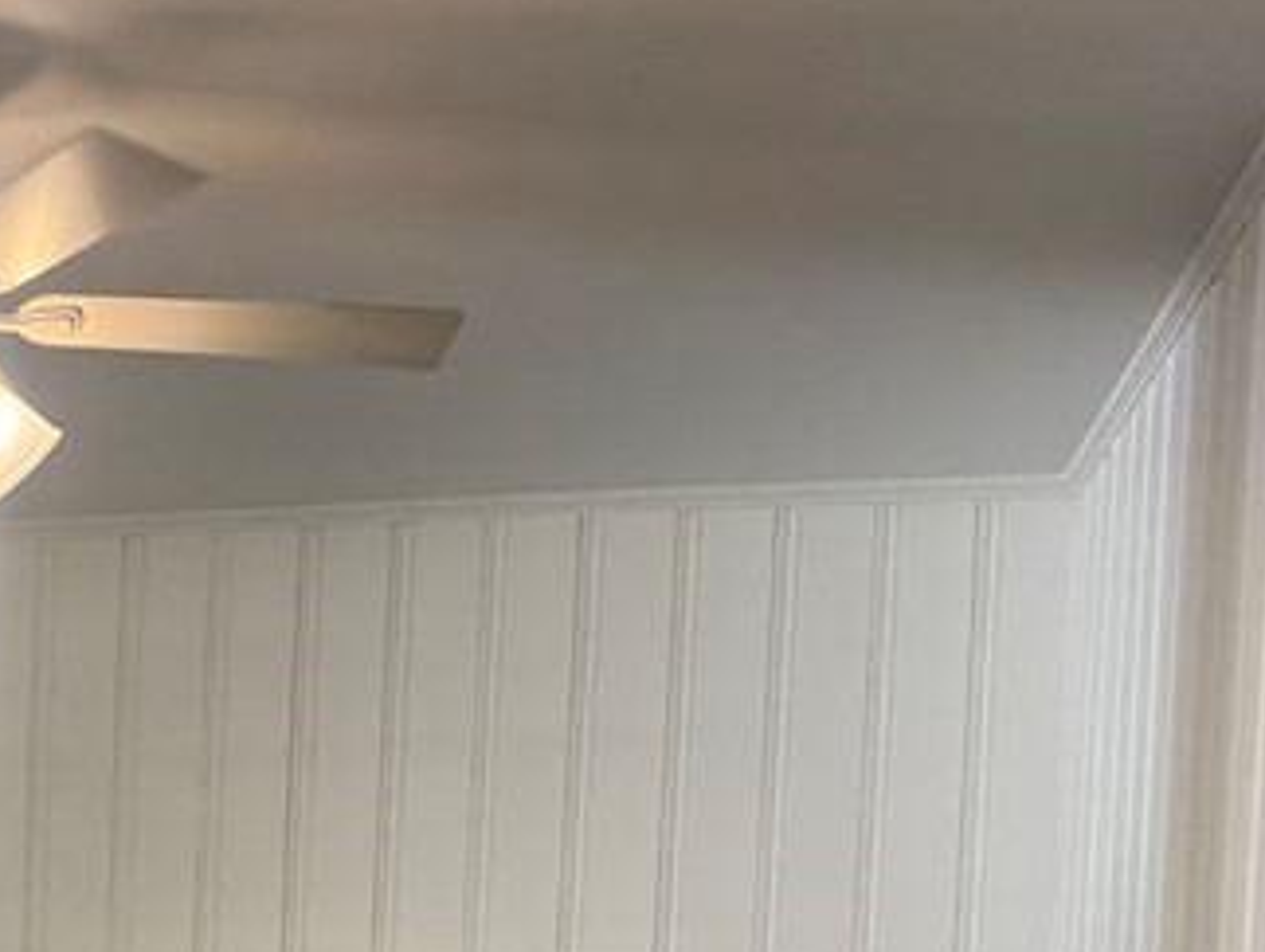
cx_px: -168
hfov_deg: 23.8
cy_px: 1352
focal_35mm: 76
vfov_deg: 17.7
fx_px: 2780
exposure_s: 1/120
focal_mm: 6.76
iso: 160
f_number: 1.78
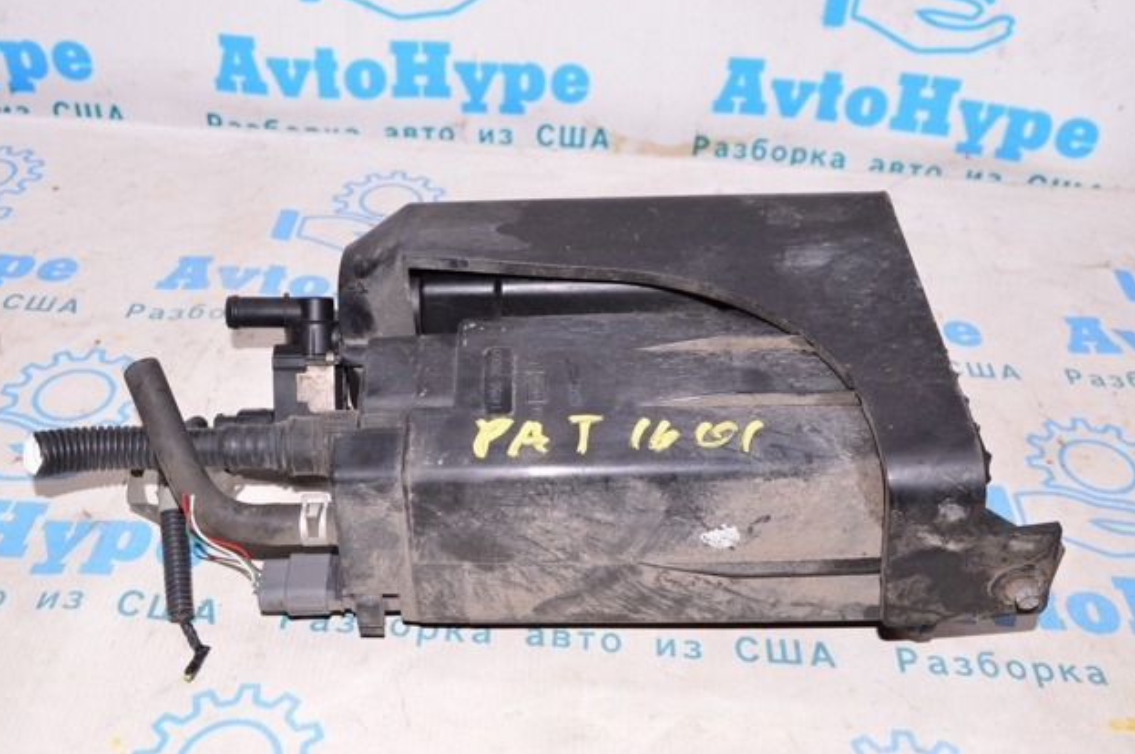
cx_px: 557
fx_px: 1213
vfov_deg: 34.5
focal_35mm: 39
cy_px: 371
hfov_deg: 50.1
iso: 1600
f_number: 8
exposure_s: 1/200
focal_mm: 25
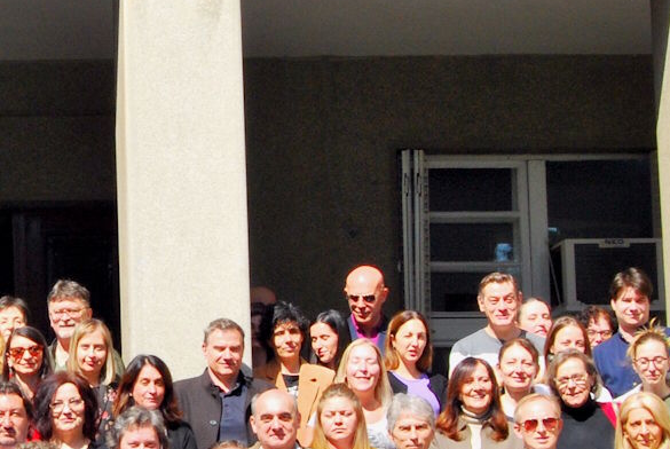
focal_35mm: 139
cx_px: -9
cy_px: 255
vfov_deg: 9.9
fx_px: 2591
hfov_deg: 14.5
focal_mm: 28
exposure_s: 1/200
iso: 400
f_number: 14
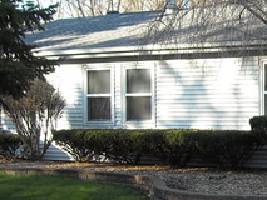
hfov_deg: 17.4
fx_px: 810
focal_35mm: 105
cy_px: 154
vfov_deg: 14.0
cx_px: 362
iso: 64
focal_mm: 5.7
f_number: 2.8
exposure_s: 1/135
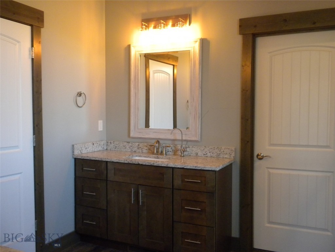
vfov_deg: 38.7
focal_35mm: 37
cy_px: 126
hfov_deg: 50.1
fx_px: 358
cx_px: 168
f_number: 3.5
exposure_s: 1/65.8
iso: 400
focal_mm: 6.6
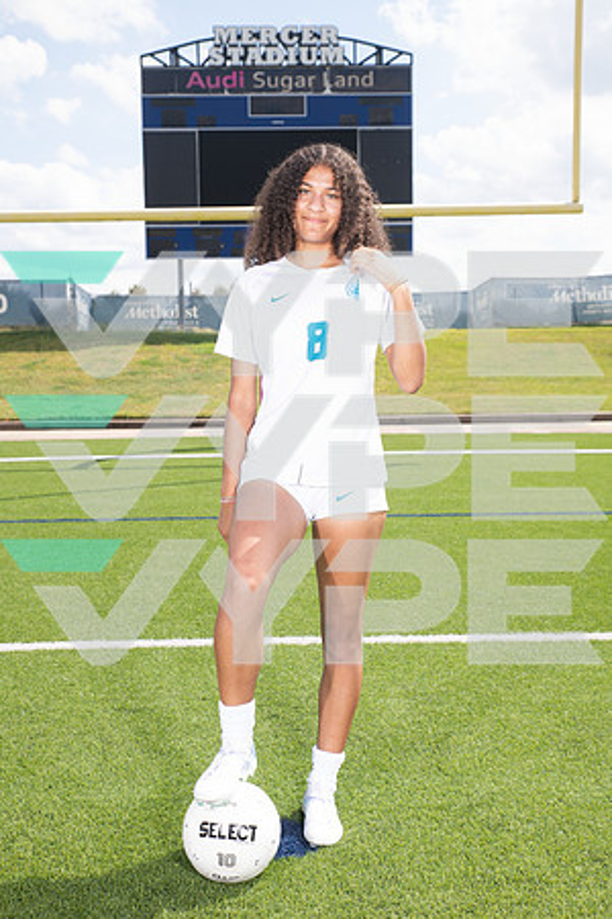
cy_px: 460
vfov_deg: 42.7
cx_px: 306
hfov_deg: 29.2
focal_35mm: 46
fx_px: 1173
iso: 125
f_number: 7.1
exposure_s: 1/320
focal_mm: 46
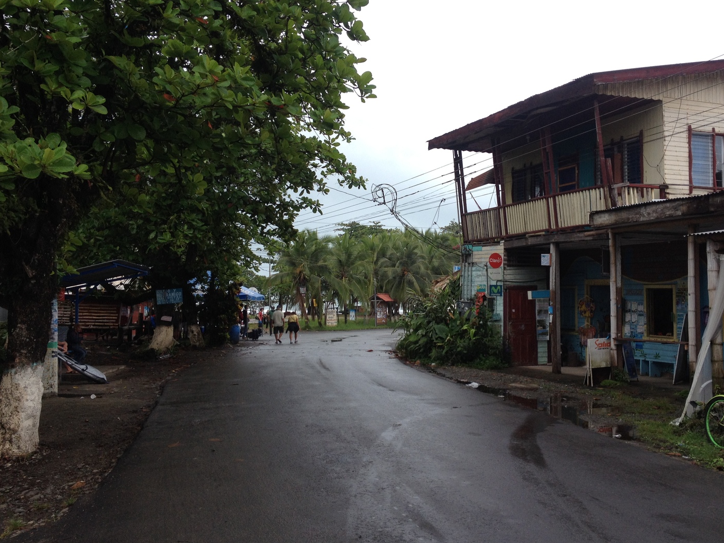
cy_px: 240
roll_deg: +0.0
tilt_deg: +1.7
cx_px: 412
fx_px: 837
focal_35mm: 40
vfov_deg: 35.9
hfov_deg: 46.7
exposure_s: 1/778
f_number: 2.4
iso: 50
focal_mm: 4.28
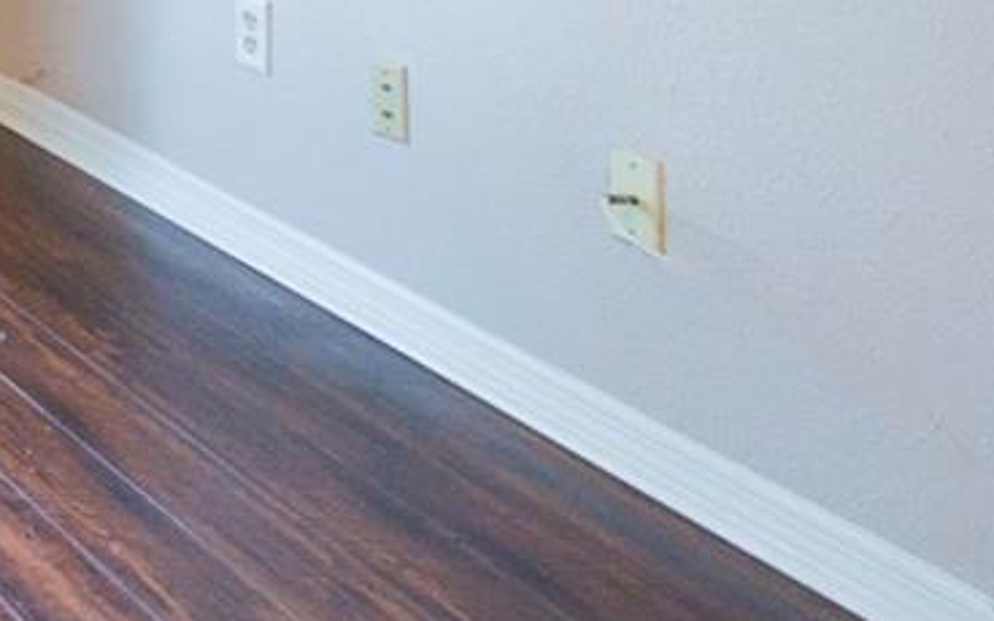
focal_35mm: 62
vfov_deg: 17.8
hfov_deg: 20.9
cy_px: -420
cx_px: -845
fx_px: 1680
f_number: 8
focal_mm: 14
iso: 200
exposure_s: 1/13
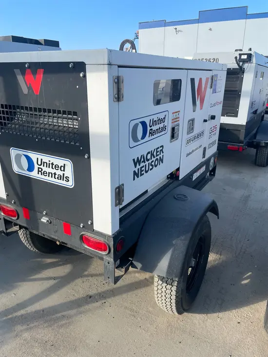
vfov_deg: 67.3
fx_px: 268
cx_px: 134
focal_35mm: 26
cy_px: 178
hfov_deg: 53.1
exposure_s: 1/1715
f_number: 1.6
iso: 50
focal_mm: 4.2
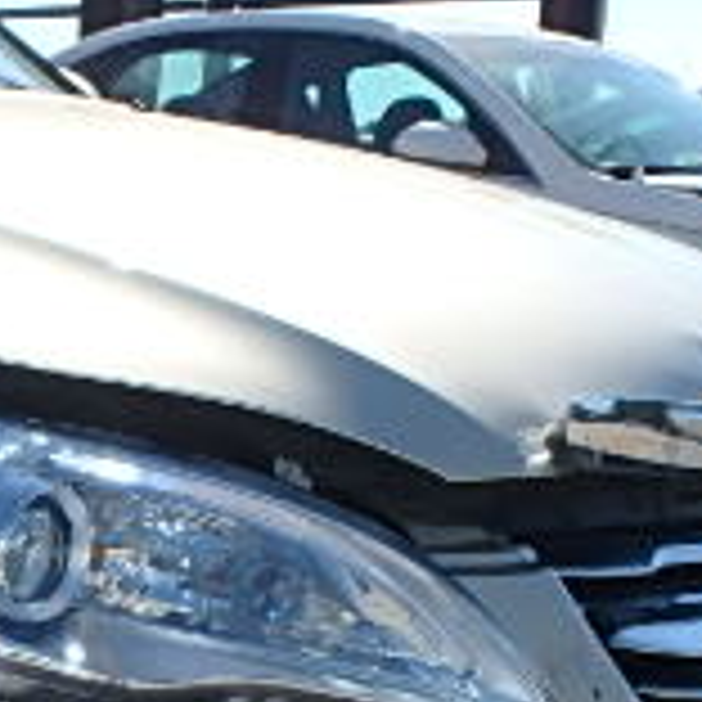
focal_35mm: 76
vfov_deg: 22.3
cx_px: -166
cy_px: 598
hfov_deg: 21.0
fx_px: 1744
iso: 125
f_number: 6
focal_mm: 3.7
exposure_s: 1/500
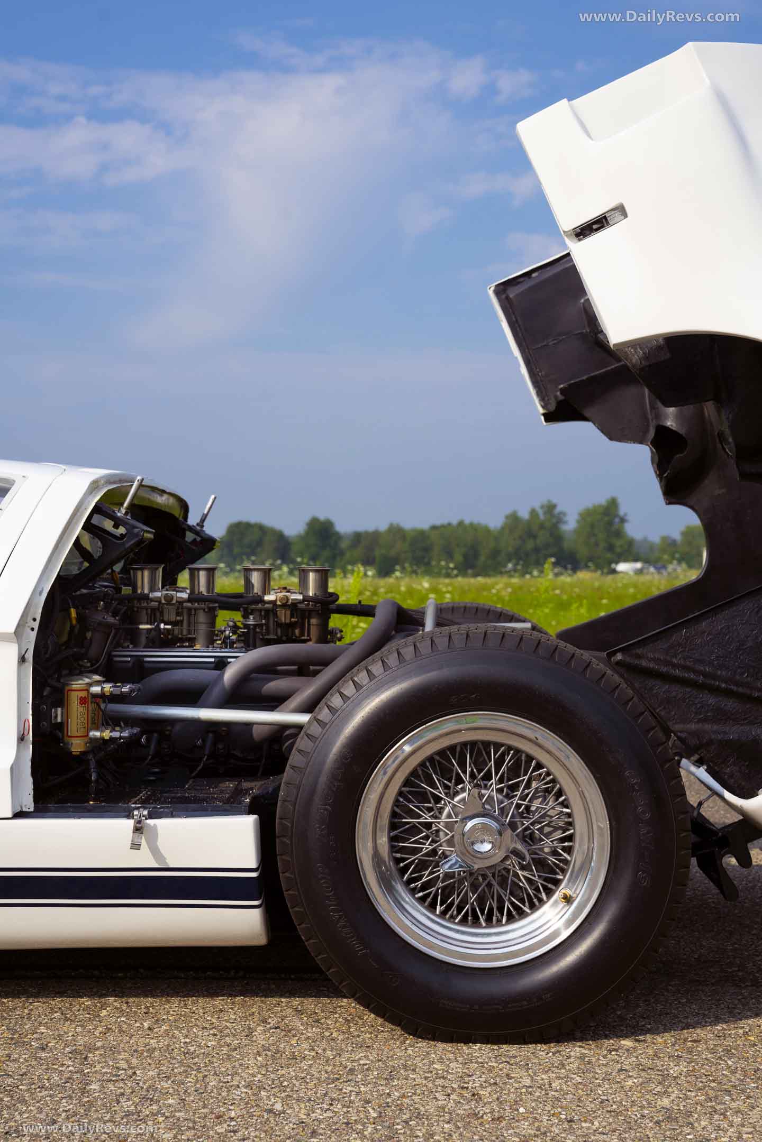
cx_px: 381
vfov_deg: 36.2
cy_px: 571
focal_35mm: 55
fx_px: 1746
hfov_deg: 24.6
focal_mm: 55
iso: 100
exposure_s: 1/400
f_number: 7.1
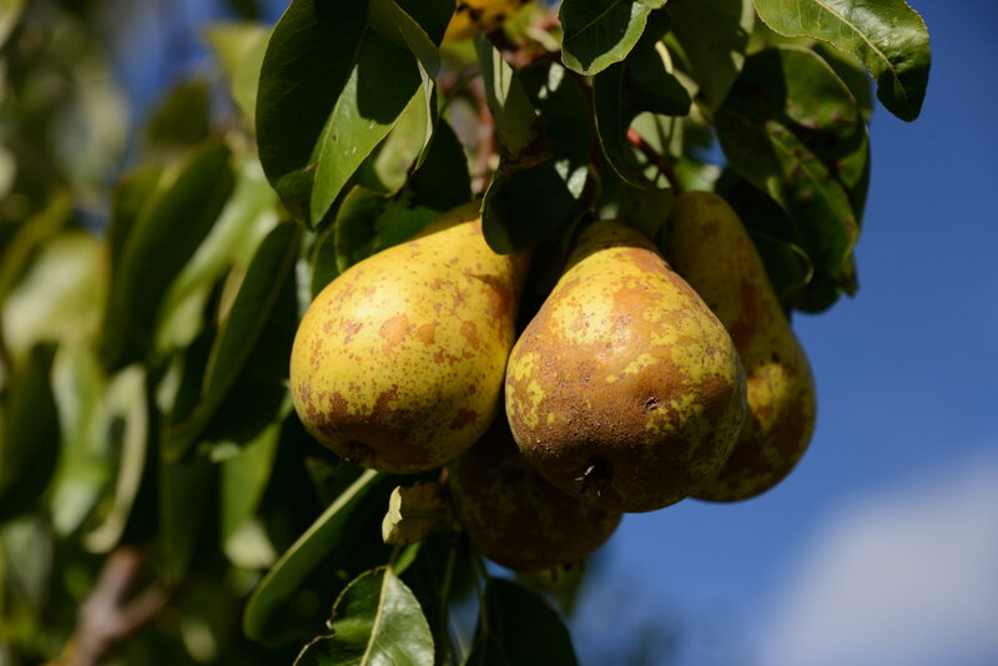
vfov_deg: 12.2
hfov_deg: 18.3
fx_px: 3106
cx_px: 499
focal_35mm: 112
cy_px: 333
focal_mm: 112
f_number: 5.6
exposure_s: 1/3200
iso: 400
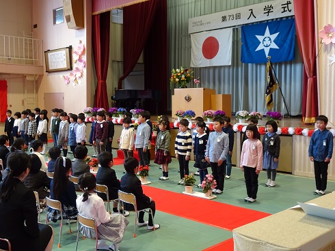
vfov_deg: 37.8
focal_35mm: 38
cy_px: 126
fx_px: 368
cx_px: 168
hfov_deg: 49.0
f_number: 4
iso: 400
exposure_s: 1/40
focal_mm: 6.56
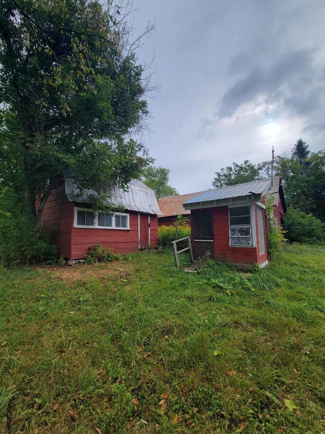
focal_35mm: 13
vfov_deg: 106.2
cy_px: 217
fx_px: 163
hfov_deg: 89.9
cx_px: 162
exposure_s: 1/643
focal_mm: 2.2
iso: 50
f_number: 2.2
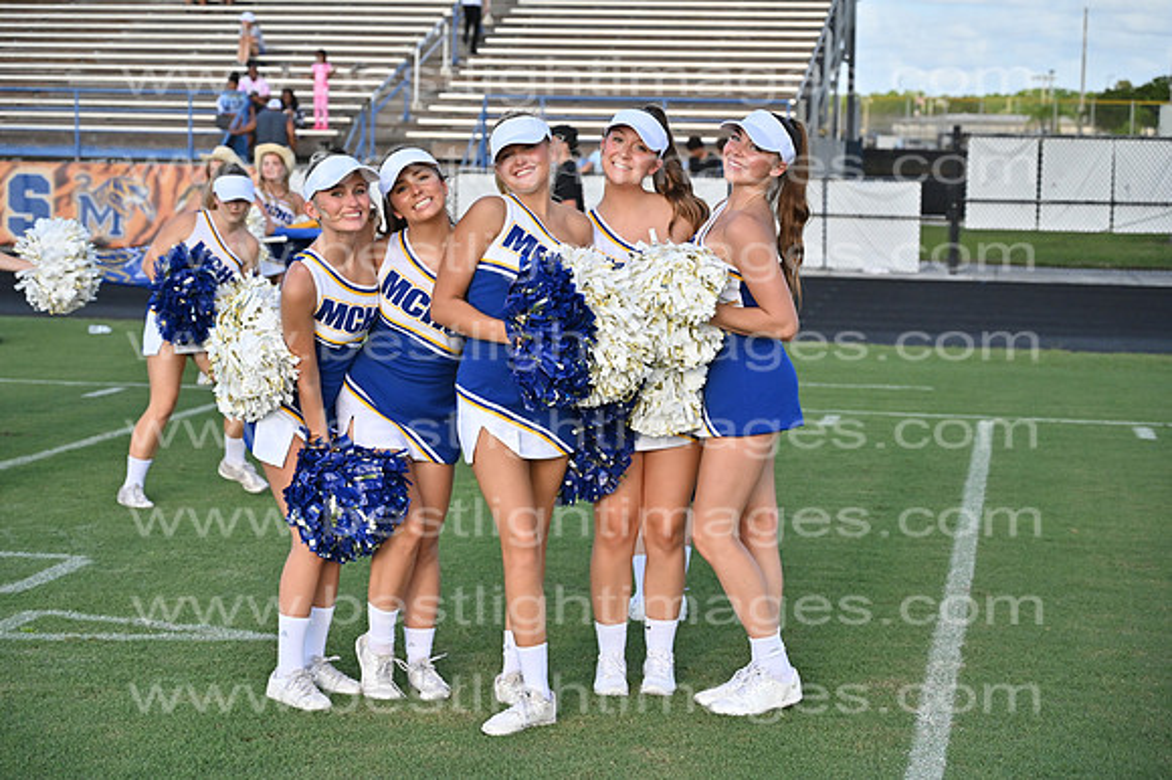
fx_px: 2278
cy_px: 390
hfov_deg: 28.9
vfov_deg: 19.4
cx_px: 586
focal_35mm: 70
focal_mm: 70
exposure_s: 1/8000
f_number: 4
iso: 1250
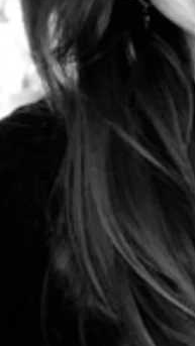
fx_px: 698
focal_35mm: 76
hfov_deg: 15.2
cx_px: 251
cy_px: 11
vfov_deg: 26.6
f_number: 2.2
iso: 400
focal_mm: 2.87
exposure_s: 1/18
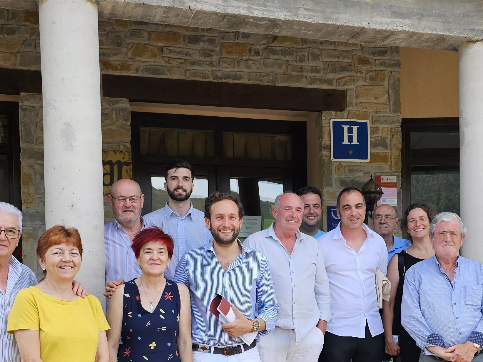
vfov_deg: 25.6
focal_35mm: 56
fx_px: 781
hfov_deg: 34.2
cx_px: 298
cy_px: 293
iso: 10
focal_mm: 6.3
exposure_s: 1/109
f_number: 1.7
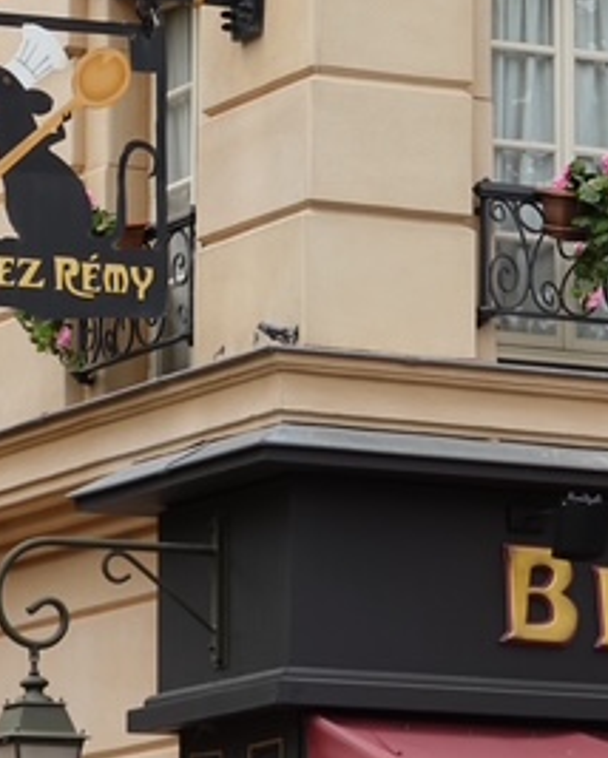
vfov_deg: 7.9
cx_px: 617
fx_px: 5505
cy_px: 216
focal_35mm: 245
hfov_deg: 6.3
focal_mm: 39.61
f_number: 4.5
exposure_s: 1/500
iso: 100
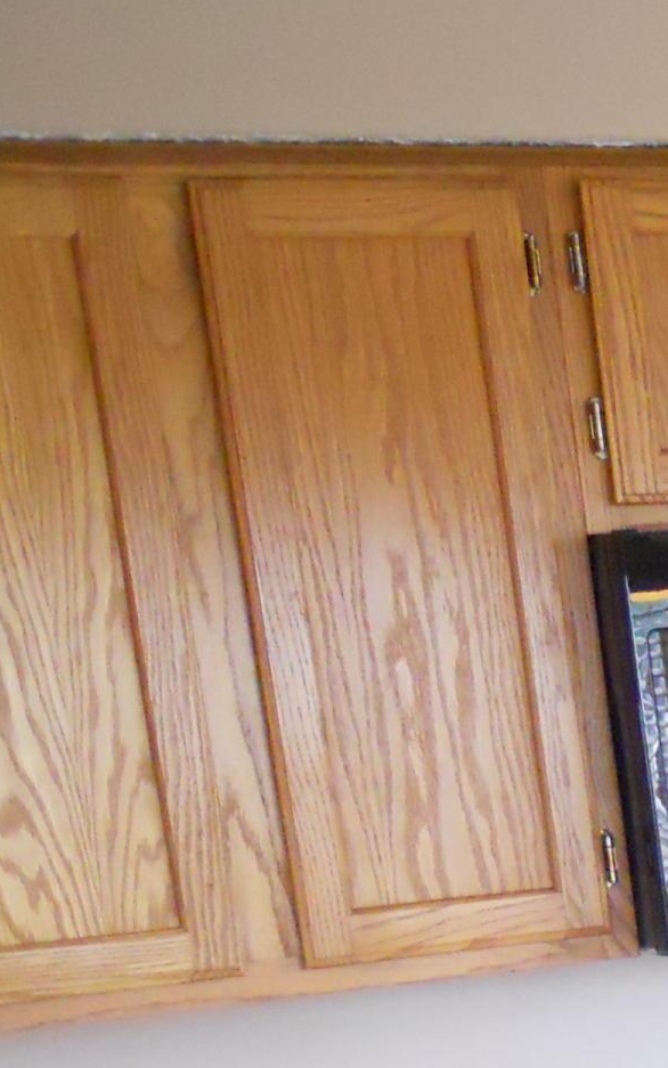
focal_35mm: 95
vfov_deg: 20.7
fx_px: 2766
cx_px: 1451
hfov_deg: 11.9
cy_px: 1201
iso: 800
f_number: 2.7
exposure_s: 1/60
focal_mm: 5
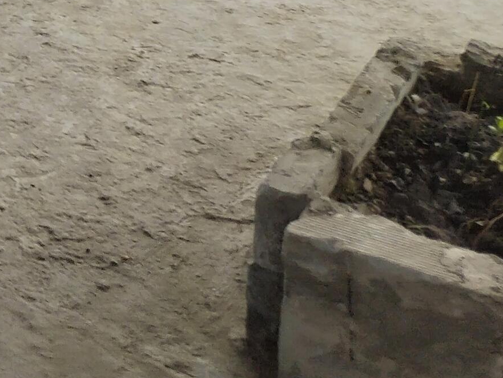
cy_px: -349
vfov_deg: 12.2
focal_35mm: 109
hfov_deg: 14.8
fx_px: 1584
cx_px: -508
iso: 100
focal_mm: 5.24
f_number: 1.7
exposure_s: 1/120
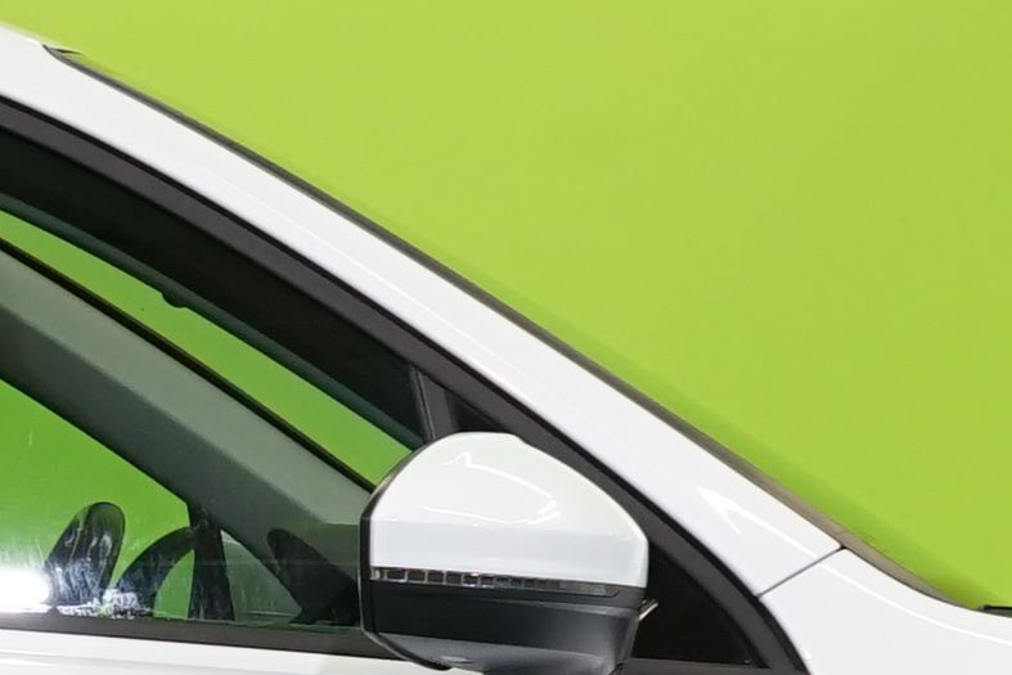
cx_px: -556
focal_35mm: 244
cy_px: 845
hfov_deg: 8.2
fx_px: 6860
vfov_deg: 5.6
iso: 500
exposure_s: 1/40
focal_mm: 32
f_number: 6.3
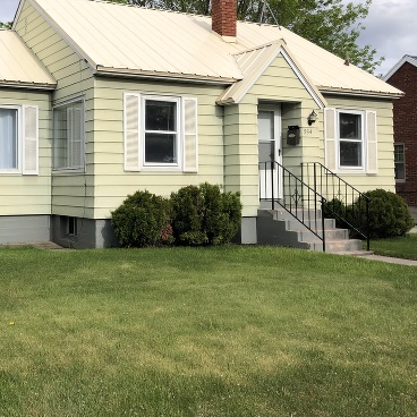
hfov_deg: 37.8
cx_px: 85
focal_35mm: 43
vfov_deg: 38.9
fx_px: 586
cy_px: 153
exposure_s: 1/1656
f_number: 1.8
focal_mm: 3.99
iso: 20
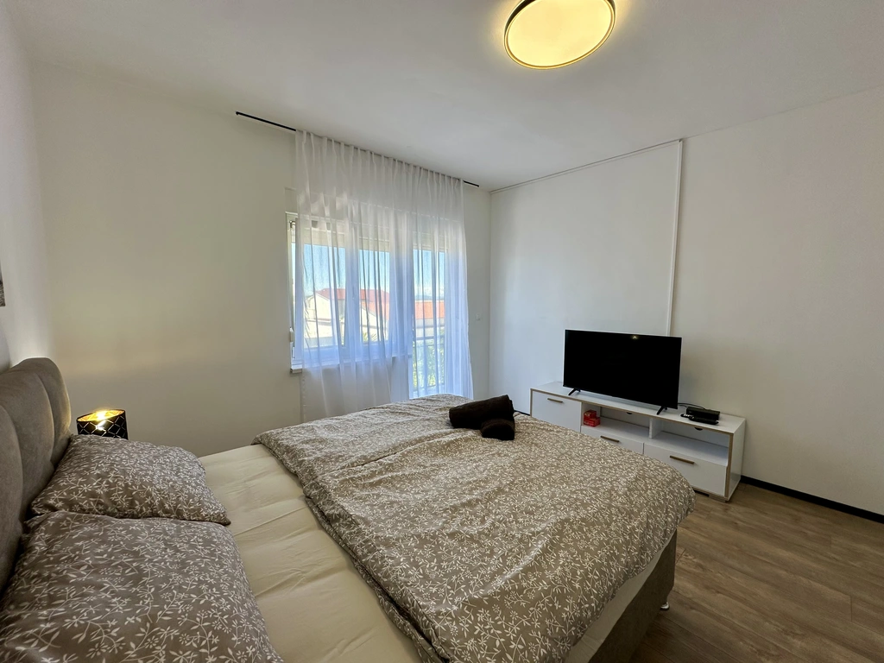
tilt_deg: -5.1
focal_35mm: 14
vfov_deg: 85.7
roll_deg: -0.2
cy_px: 332
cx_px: 442
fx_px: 358
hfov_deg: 102.1
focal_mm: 2.22
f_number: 2.2
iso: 40
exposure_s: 1/189
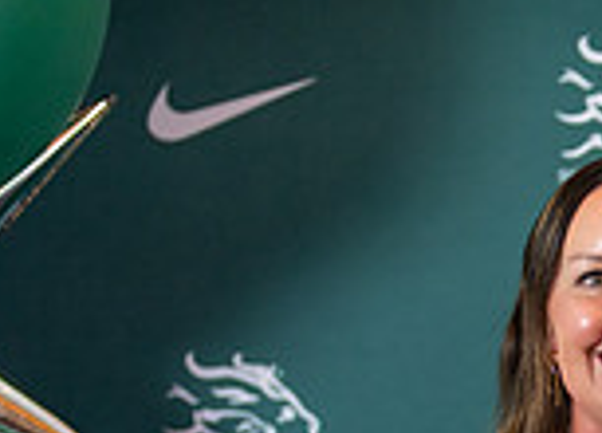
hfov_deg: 9.6
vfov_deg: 7.1
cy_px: 622
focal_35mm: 201
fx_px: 3444
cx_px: 999
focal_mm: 50
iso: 500
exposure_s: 1/400
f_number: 1.2
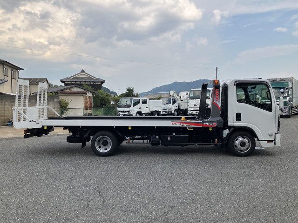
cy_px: 112
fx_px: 241
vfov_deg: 49.7
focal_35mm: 28
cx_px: 149
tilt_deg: -2.8
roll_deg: -0.9
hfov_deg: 63.4
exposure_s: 1/1389
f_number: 1.8
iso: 32
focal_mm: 3.99
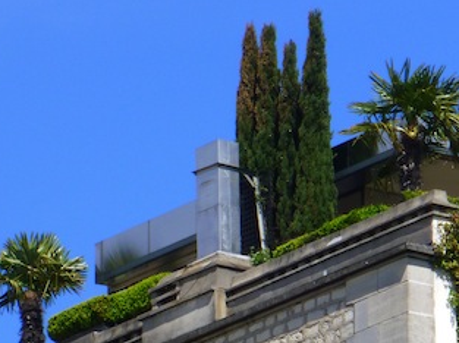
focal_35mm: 576
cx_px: 301
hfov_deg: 3.4
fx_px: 7629
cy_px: 300
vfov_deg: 2.6
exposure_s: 1/320
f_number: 5.9
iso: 100
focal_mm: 45
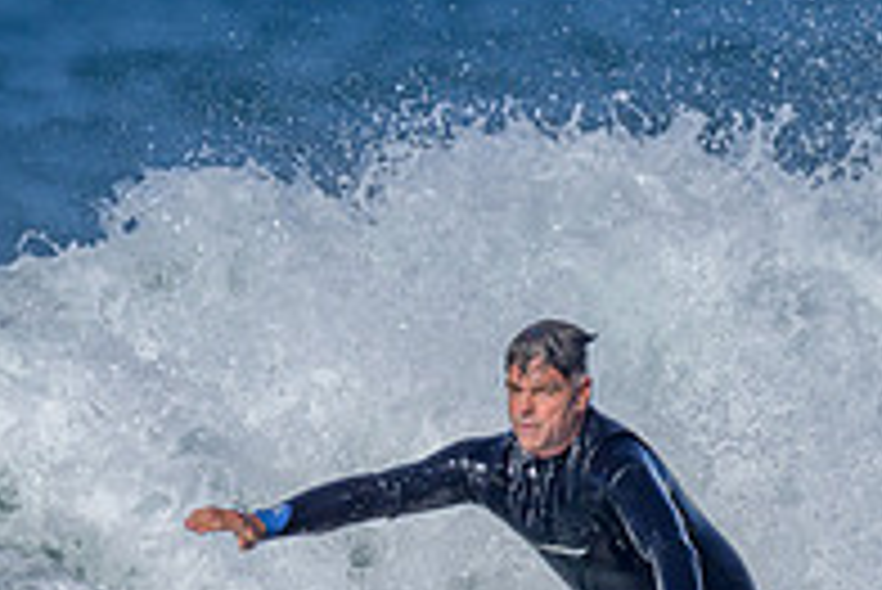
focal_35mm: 3256
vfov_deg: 0.4
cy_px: 711
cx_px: 390
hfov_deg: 0.6
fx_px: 79828
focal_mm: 800
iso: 160
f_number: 6.3
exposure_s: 1/2000
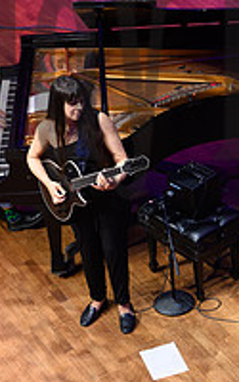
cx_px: 342
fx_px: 1511
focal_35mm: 145
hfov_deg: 8.9
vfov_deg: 14.3
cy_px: 62
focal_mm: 49
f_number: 4
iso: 1600
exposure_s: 1/320
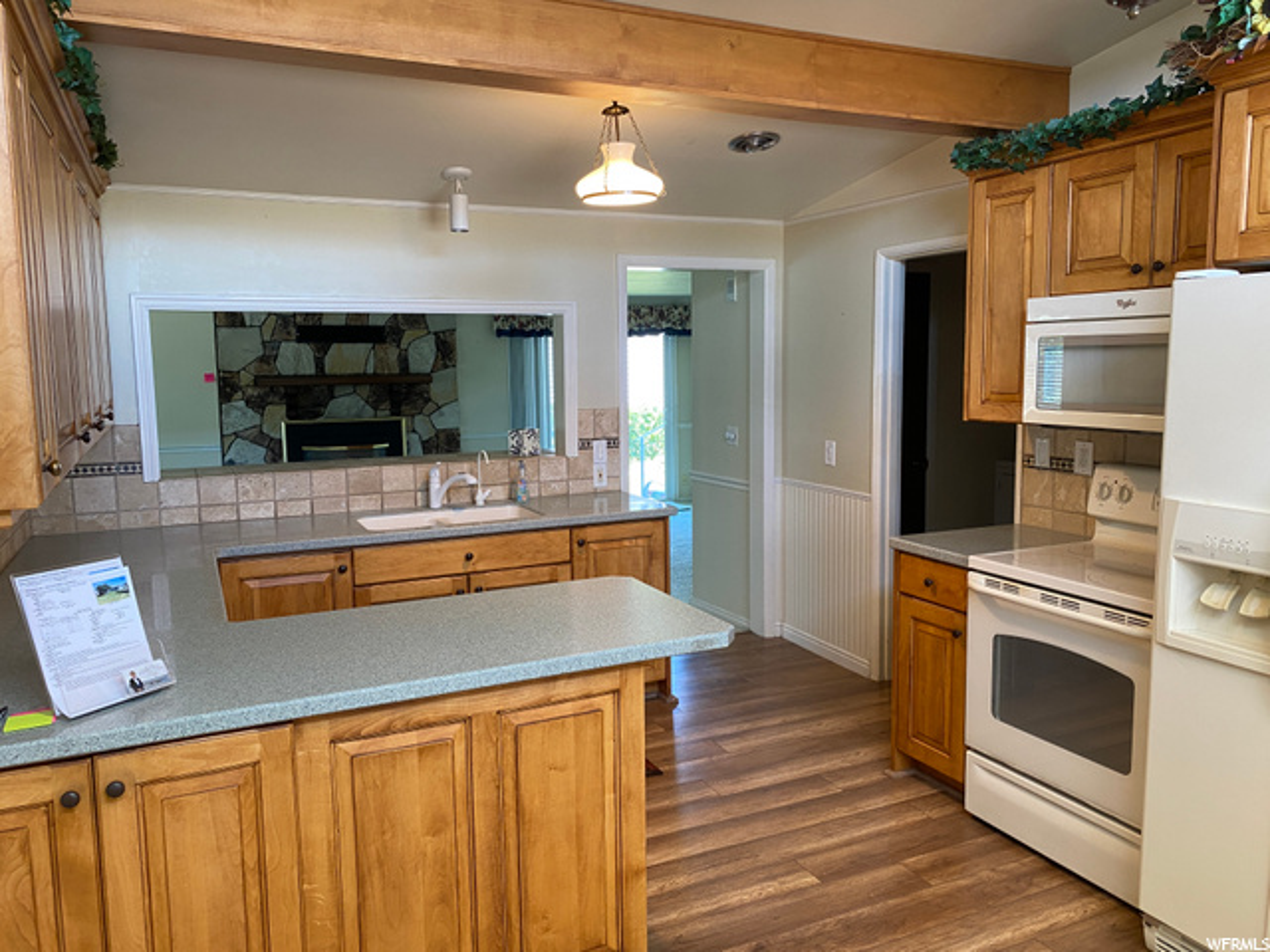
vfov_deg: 53.1
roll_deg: +0.2
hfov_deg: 67.3
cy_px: 476
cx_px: 635
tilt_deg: -7.1
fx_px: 954
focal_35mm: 26
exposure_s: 1/60
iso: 80
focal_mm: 4.25
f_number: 1.8
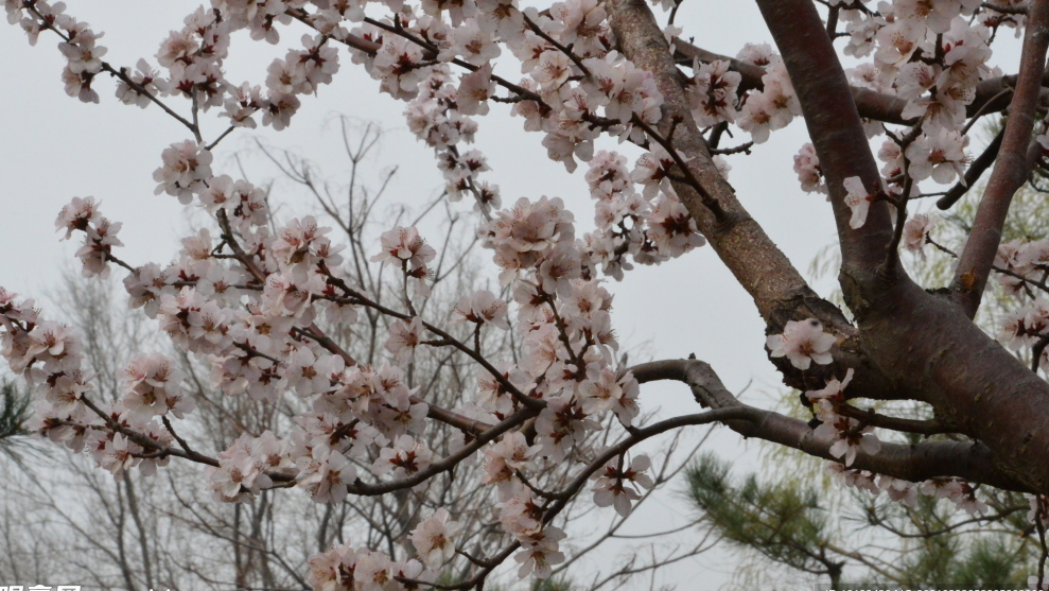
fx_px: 3617
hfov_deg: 16.5
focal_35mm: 130
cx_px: 523
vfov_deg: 9.3
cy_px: 254
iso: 2800
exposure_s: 1/250
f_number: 32
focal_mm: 80
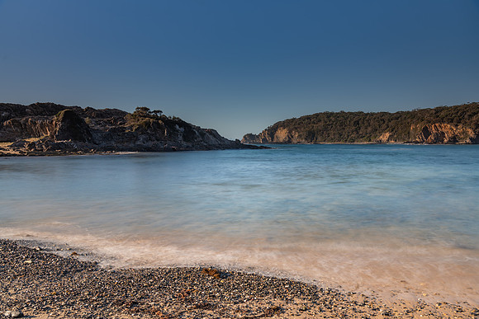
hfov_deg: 60.3
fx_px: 413
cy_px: 160
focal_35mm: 31
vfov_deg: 42.3
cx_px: 240
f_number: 8
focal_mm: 31
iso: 31
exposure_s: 4
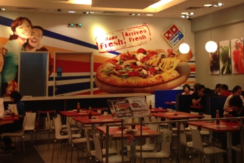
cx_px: 170
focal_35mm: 67
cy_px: 24
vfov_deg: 20.0
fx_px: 454
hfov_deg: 29.8
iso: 50
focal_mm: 4.13
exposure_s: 1/20
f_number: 2.4
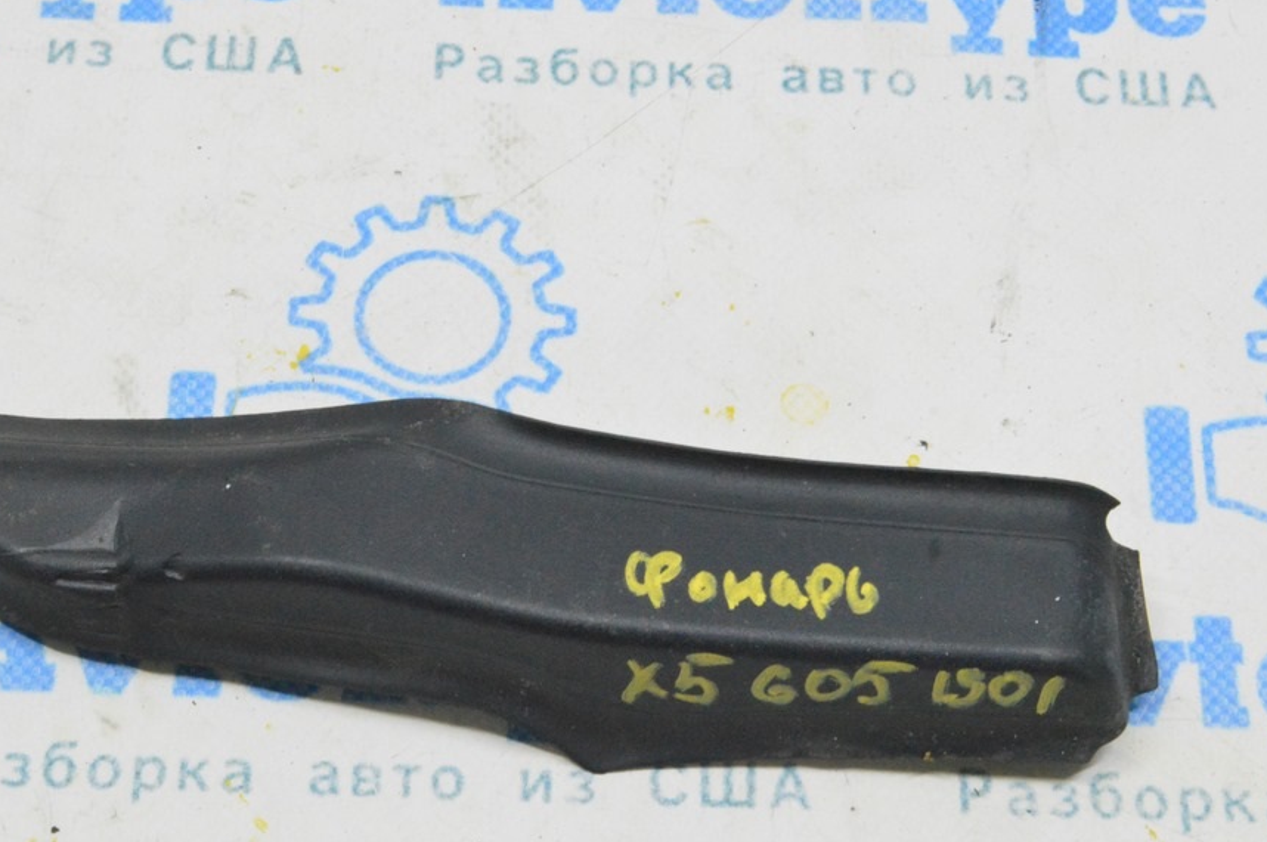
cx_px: 577
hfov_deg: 25.2
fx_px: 2833
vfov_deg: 16.9
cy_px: 473
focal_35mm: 81
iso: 6400
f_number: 20
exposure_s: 1/20
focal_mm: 45
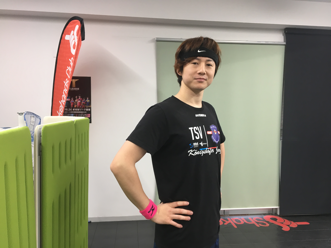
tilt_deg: -3.4
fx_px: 277
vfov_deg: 48.2
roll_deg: -0.7
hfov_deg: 61.7
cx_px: 166
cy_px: 124
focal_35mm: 29
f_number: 2.2
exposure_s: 1/30
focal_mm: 4.15
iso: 50
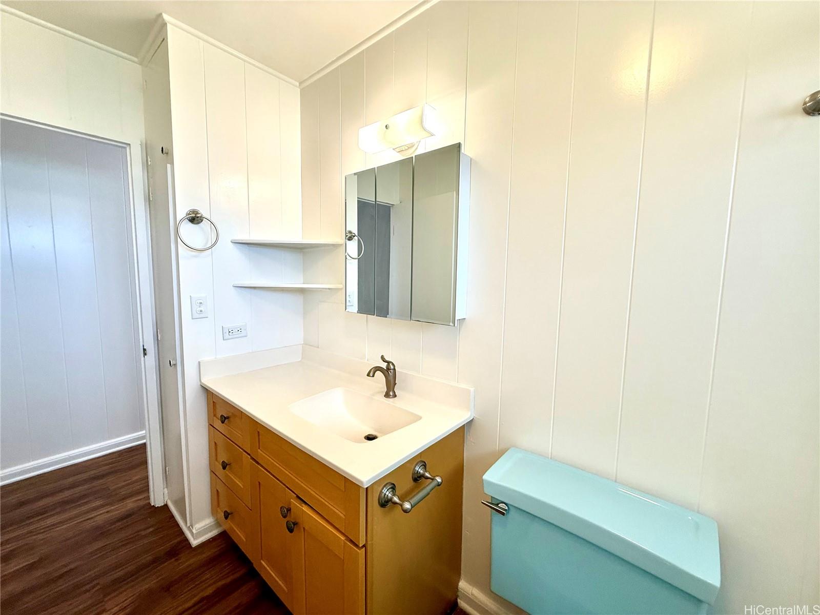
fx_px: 332
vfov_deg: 85.7
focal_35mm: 14
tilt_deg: -5.7
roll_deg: -1.0
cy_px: 308
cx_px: 410
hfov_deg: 102.1
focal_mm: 2.22
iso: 125
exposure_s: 1/120
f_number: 2.2
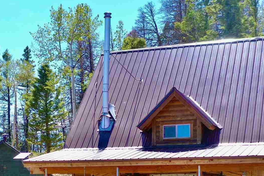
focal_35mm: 82
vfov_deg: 16.2
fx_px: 601
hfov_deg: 24.5
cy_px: 194
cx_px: 68
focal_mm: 10.26
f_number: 3.5
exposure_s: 1/80
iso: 100
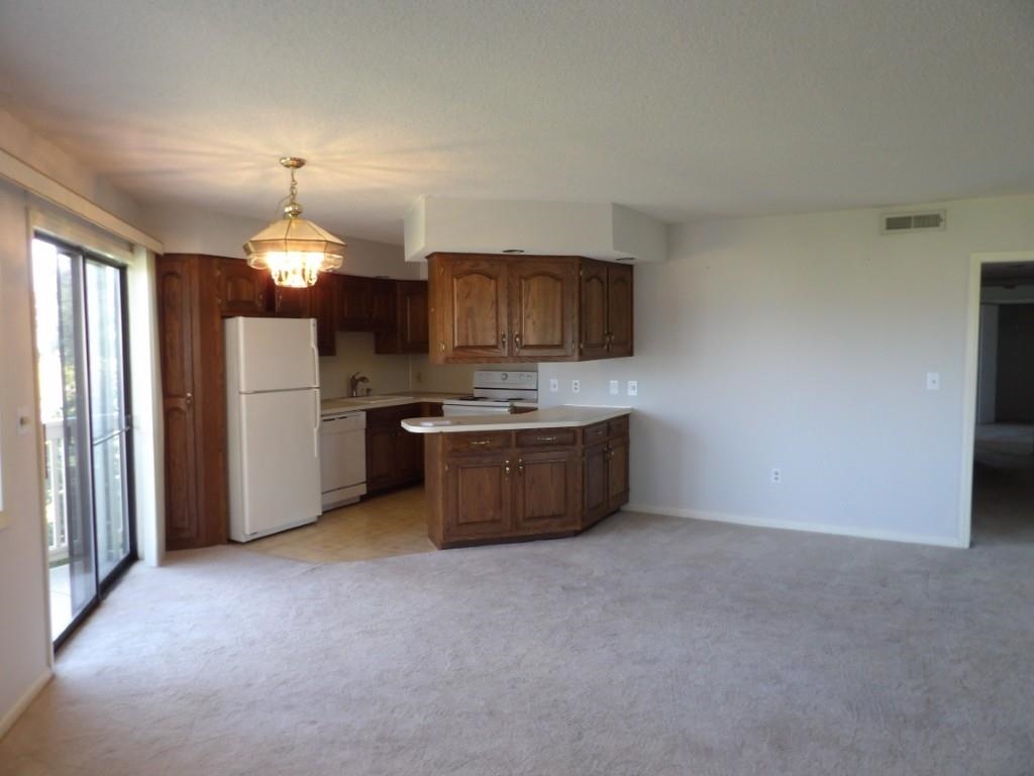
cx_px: 517
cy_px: 388
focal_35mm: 24
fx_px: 717
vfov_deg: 56.8
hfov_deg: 71.6
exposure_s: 1/33
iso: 200
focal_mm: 4.3
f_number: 3.2
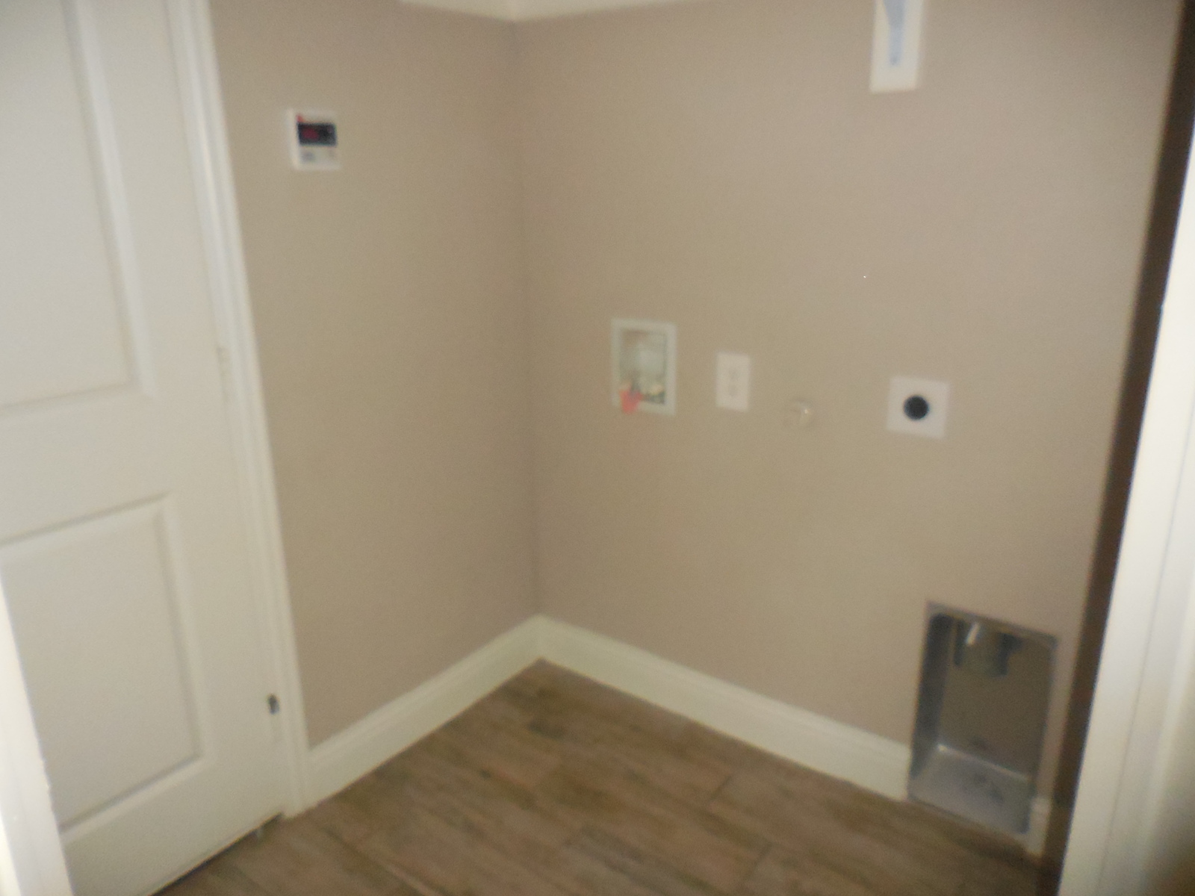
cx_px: 598
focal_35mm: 25
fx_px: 863
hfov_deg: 69.4
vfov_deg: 54.9
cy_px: 448
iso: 720
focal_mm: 4.5
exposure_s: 1/25
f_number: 6.6
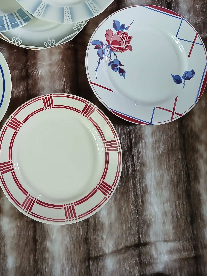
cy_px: 59
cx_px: 46
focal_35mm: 41
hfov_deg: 34.2
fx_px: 327
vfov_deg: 43.8
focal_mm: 3.98
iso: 250
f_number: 1.8
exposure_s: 1/50.3
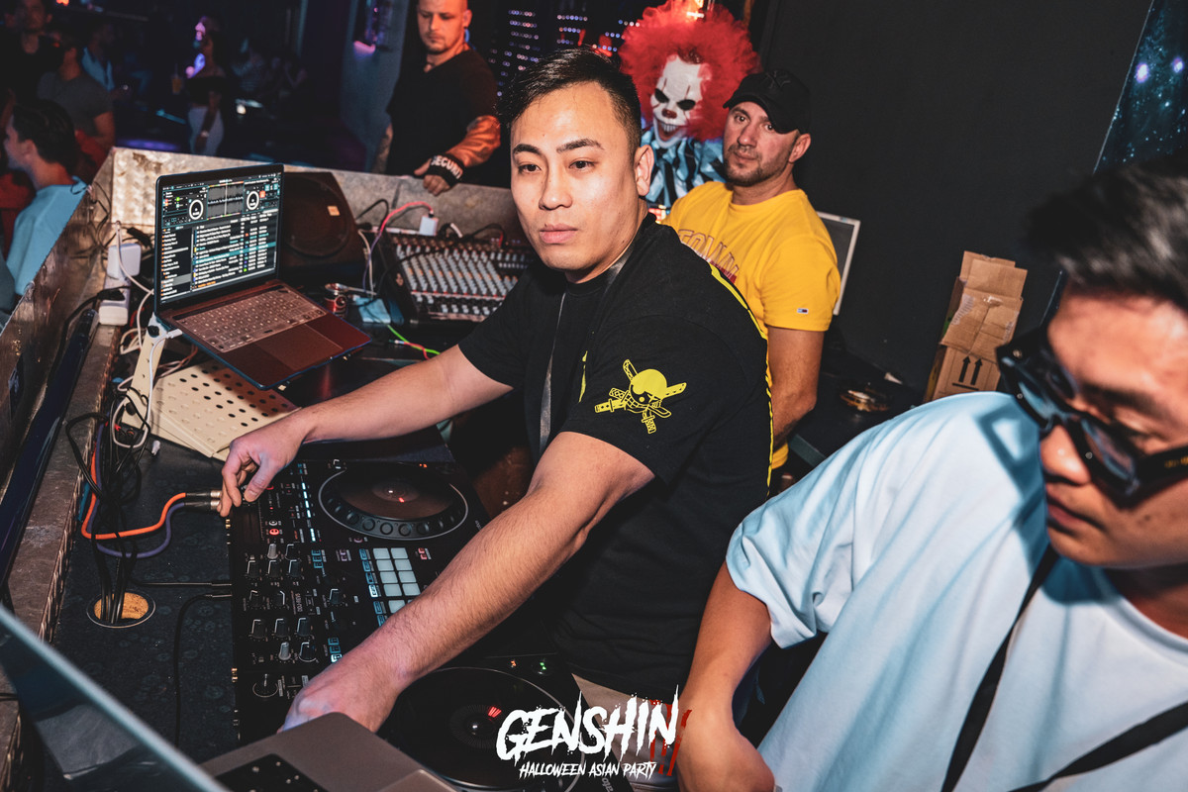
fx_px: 905
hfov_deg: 66.6
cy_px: 340
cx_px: 576
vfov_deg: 47.1
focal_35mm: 27
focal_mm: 24
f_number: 3.5
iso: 1250
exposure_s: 1/50
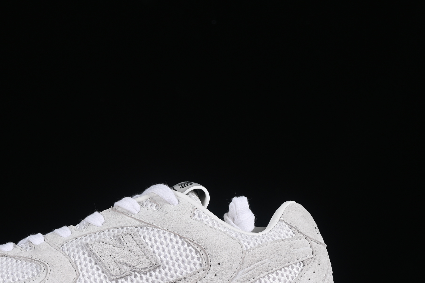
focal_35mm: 116
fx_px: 1369
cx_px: 116
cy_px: 207
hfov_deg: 17.6
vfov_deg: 11.8
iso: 160
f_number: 8
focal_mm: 50
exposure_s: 1/80
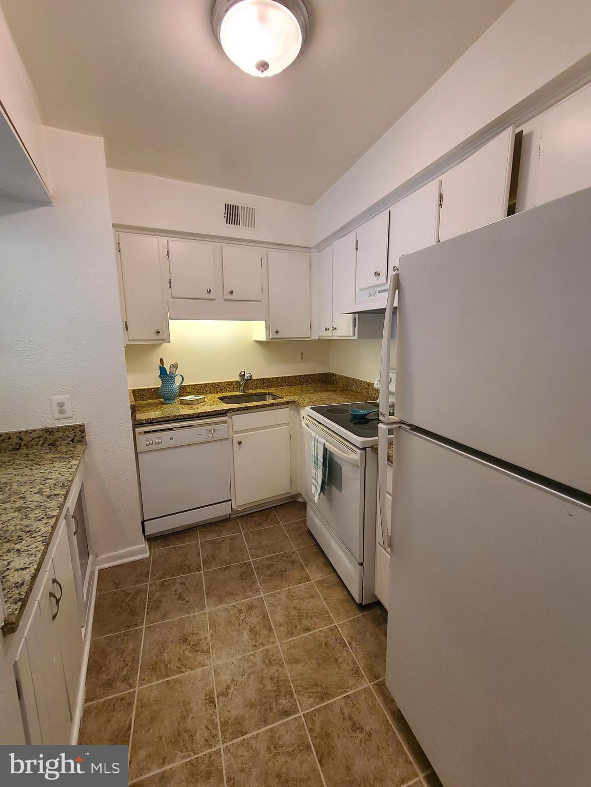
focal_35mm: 13
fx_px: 296
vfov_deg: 106.2
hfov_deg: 89.9
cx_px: 296
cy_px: 394
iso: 400
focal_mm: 2.2
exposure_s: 1/59
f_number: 2.2
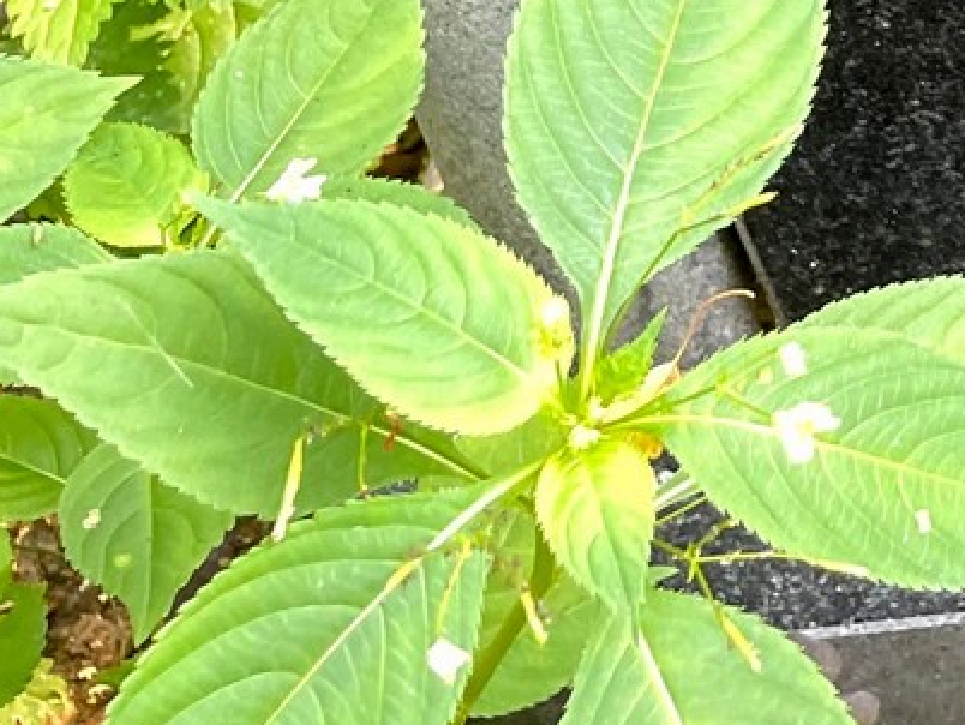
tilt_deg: -41.7
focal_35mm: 93
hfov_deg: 17.4
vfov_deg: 14.6
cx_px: 1710
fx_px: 2594
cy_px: -442
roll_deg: -6.3
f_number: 1.6
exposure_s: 1/121
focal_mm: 4.2
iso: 125
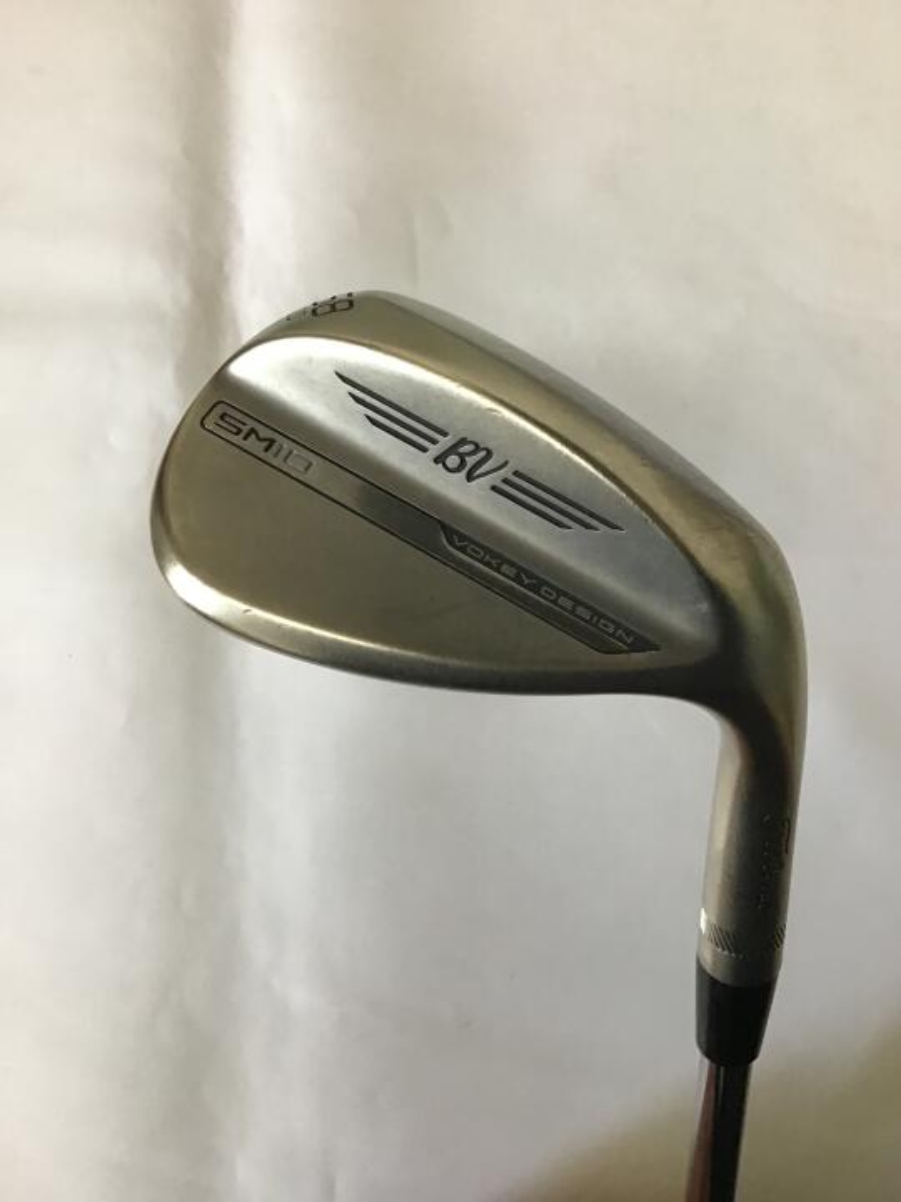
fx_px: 1076
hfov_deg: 45.4
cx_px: 450
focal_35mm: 31
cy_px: 601
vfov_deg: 58.4
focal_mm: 3.3
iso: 64
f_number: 2.4
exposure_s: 1/33
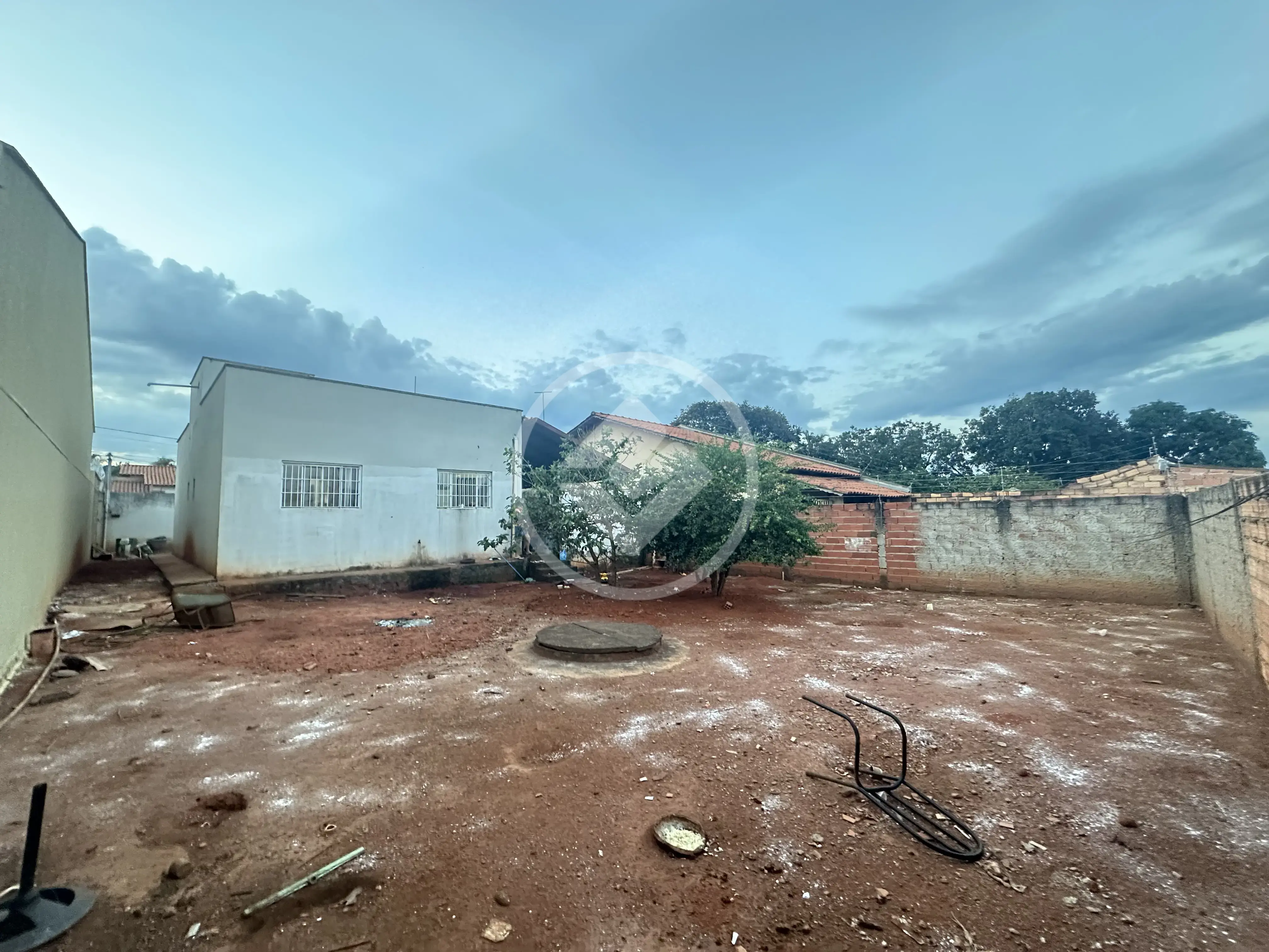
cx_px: 634
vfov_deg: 85.7
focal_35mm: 14
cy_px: 476
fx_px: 513
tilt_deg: +5.0
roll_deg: +1.2
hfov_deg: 102.1
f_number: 2.2
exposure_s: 1/60
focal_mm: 2.22
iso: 800
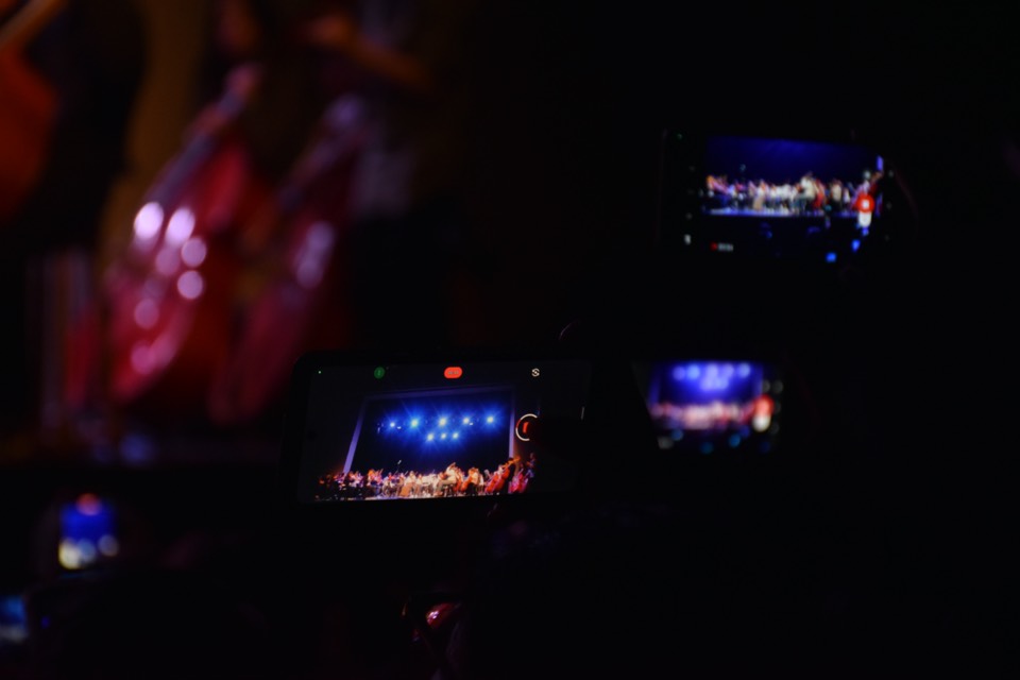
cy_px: 340
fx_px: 4037
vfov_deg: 9.6
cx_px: 510
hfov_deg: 14.4
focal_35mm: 142
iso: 1000
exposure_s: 1/40
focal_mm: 95
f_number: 5.3
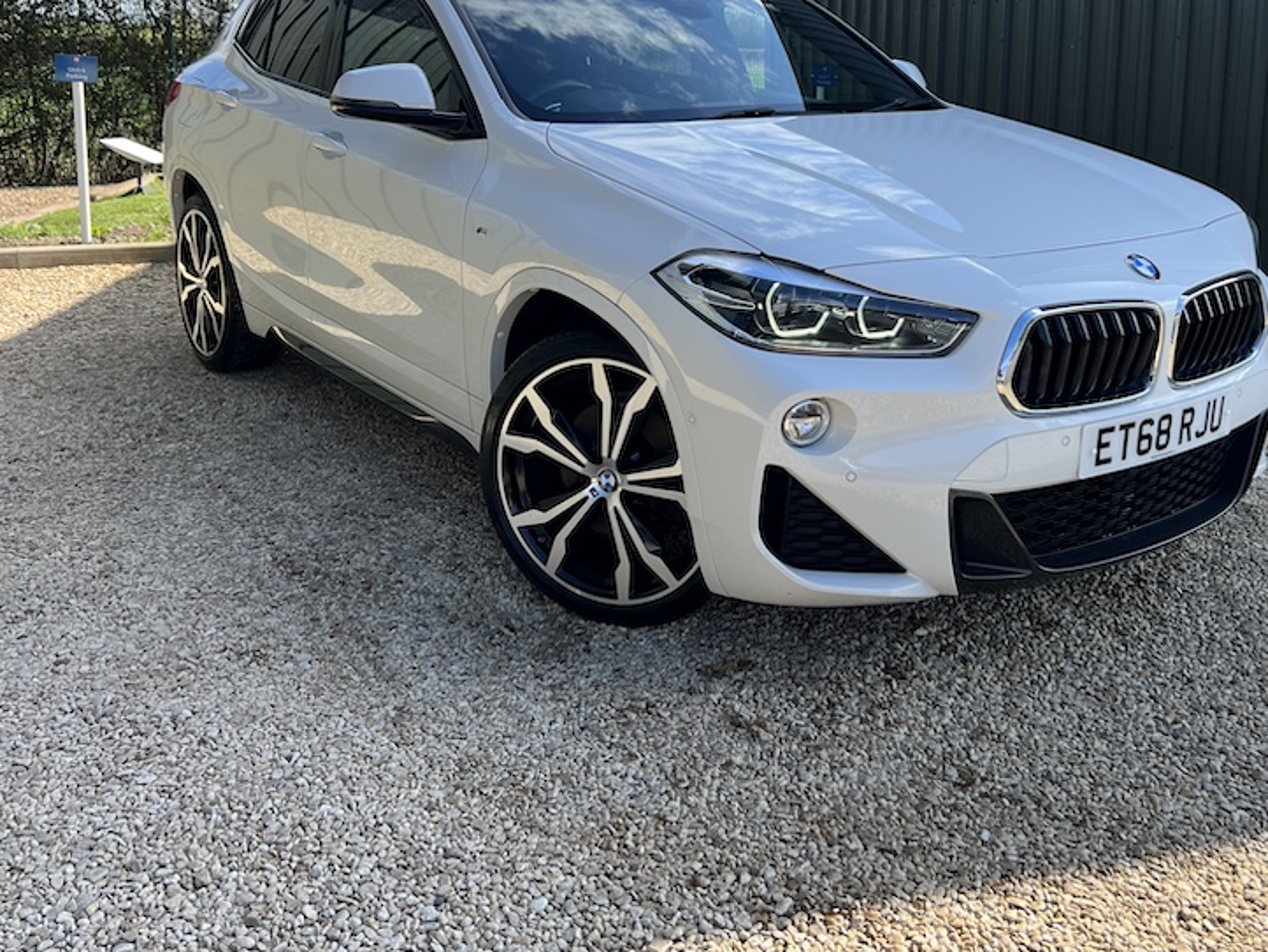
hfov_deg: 51.1
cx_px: 734
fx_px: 1319
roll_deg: -0.4
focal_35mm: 36
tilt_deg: -12.4
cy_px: 306
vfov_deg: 39.1
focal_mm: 5.7
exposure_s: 1/1645
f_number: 1.5
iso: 50
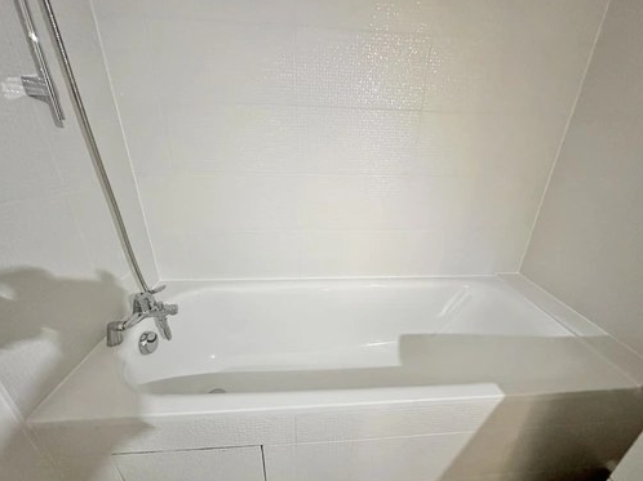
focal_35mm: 15
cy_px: 250
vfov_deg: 81.7
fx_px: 278
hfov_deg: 98.2
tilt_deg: -23.1
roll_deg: -0.7
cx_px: 331
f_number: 2.2
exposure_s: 1/60
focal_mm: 2.22
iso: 1000
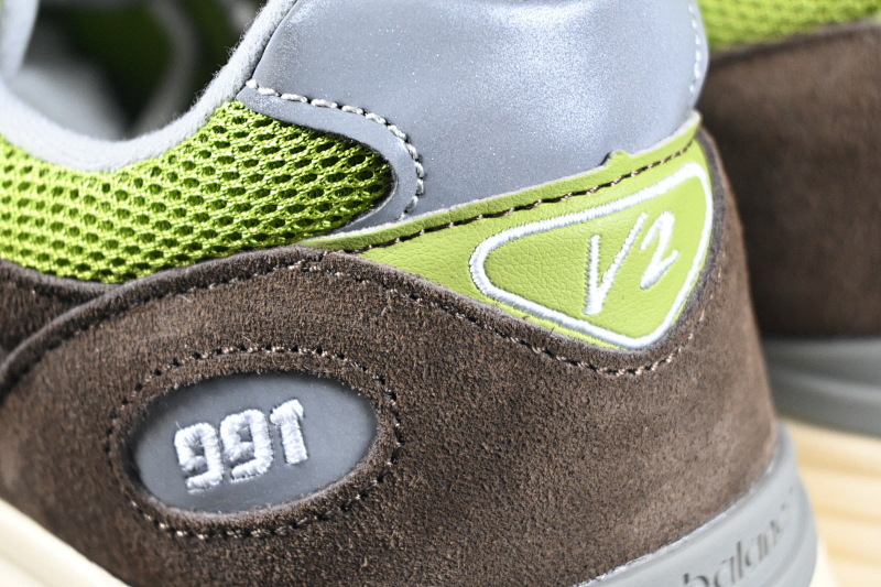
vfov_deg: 18.2
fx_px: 1835
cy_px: 294
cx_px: 440
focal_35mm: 75
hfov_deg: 27.0
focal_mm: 50
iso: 1600
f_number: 6.3
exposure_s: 1/125
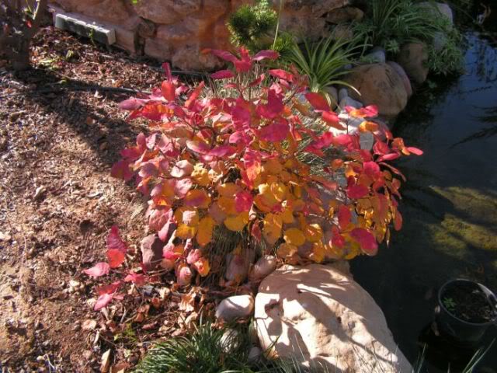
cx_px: 248
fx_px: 517
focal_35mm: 36
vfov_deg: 39.7
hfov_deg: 51.4
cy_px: 186
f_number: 3.2
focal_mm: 6
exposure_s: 1/200
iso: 64
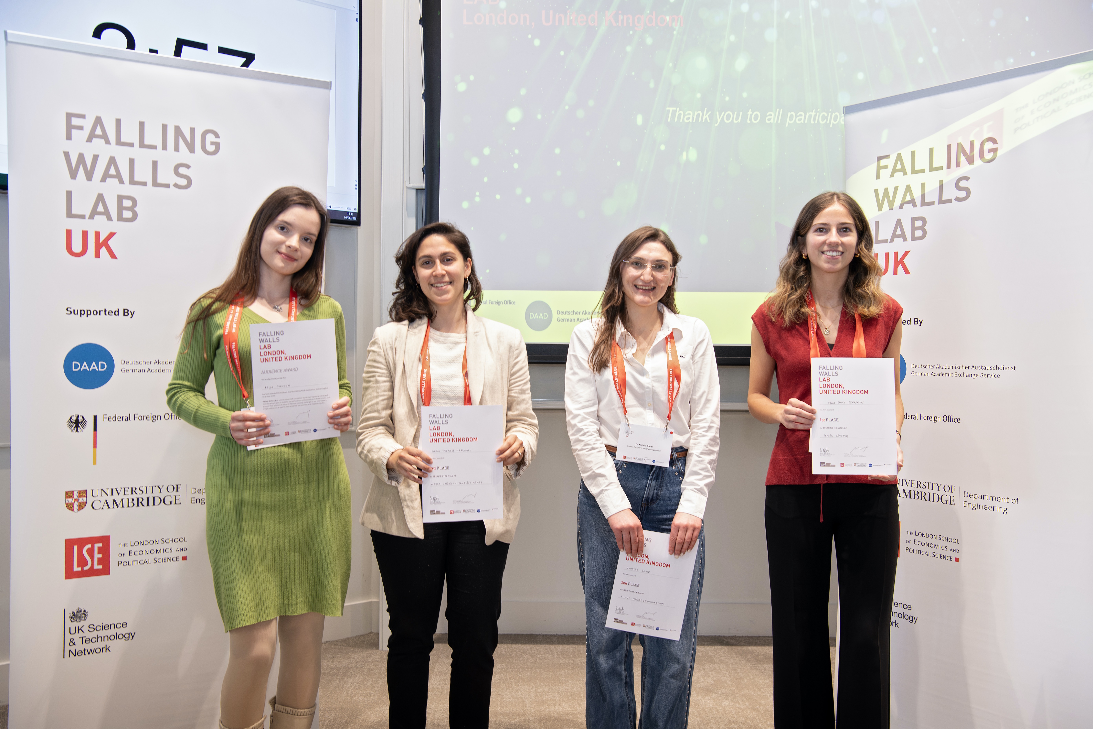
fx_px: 1032
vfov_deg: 38.9
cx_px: 546
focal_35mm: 34
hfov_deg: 55.8
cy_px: 364
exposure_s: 1/100
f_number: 5.6
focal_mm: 34
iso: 1250
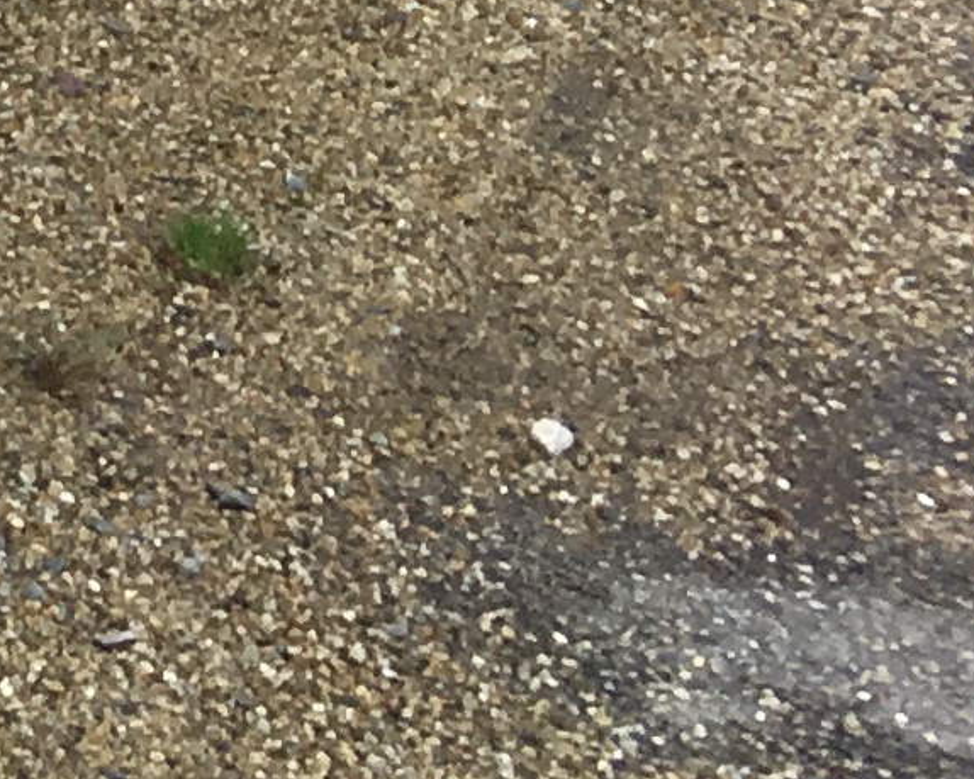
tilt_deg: -8.2
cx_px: -2423
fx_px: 5736
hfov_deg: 7.7
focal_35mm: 199
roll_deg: +0.2
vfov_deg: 7.2
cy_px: -1269
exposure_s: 1/331
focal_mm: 4.15
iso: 25
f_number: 2.2
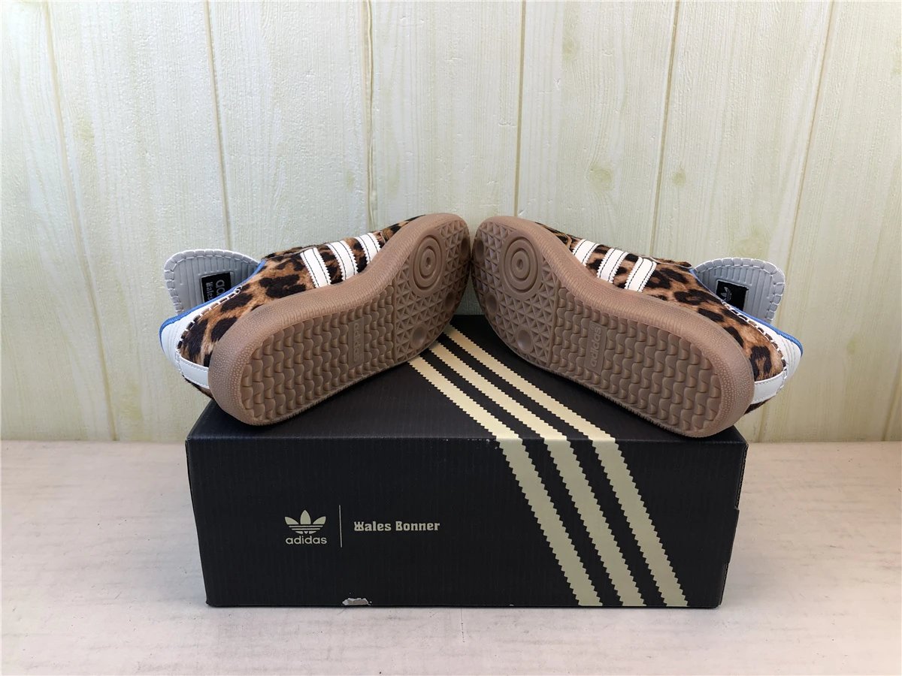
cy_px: 338
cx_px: 451
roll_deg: +0.6
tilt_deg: -19.6
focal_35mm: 28
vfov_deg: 49.7
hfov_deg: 63.4
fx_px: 730
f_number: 1.8
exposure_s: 1/105
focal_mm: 4
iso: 20
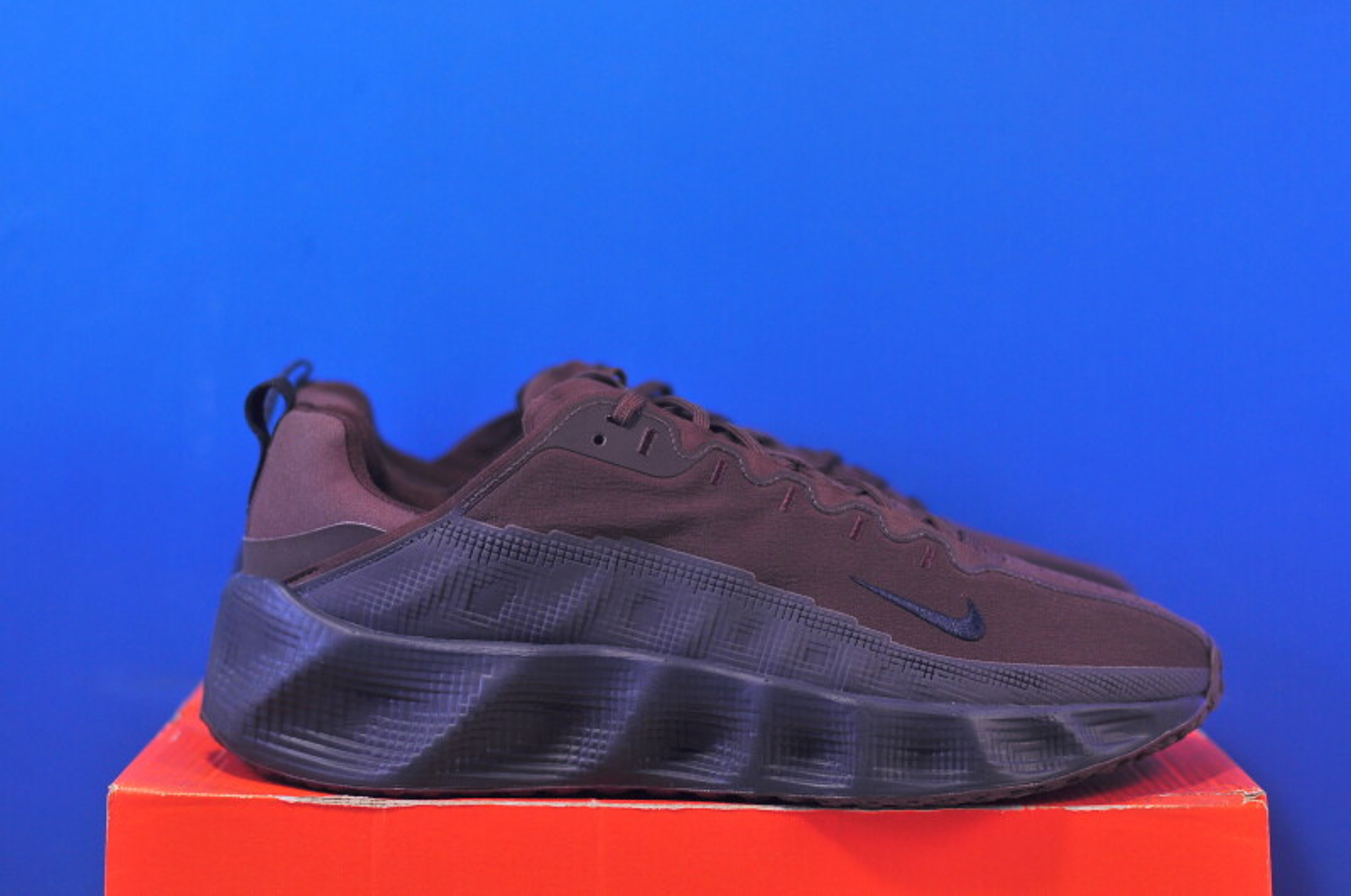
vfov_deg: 18.1
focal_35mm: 75
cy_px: 448
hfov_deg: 27.0
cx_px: 676
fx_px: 2811
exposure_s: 1/320
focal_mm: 50
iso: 250
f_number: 2.5
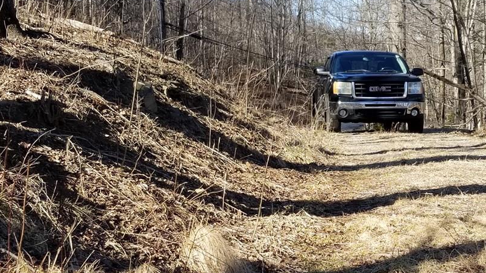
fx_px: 928
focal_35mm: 72
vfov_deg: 16.6
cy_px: 223
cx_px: 391
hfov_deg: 28.7
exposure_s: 1/1025
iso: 50
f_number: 1.7
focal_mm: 4.3
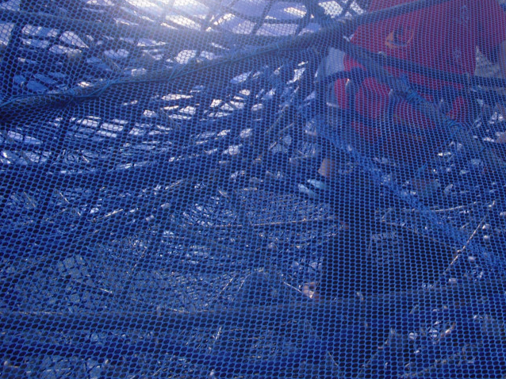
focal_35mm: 61
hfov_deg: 31.3
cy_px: 102
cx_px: 366
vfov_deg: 23.8
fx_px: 891
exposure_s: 1/250
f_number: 2.8
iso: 100
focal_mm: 6.2
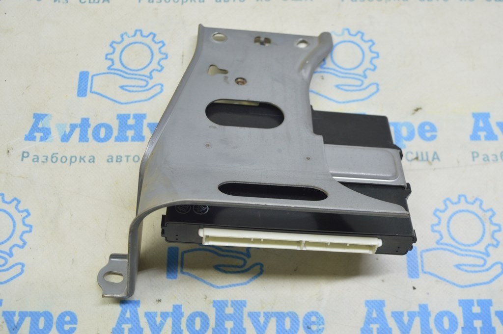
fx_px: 586
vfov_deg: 31.8
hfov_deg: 46.4
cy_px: 167
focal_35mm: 42
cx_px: 252
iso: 400
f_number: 5.6
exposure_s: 1/20
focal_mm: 28
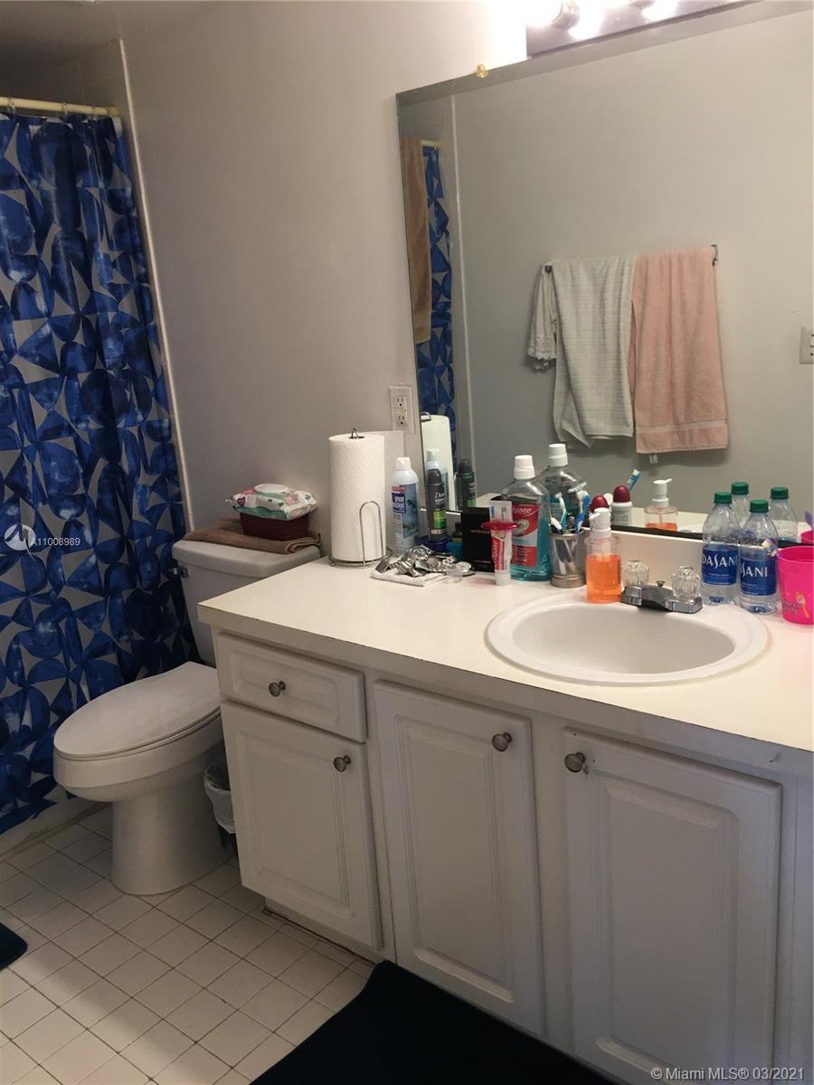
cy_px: 542
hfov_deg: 48.2
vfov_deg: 61.7
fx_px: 909
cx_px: 407
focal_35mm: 29
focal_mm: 4.15
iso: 25
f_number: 2.2
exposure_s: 1/15
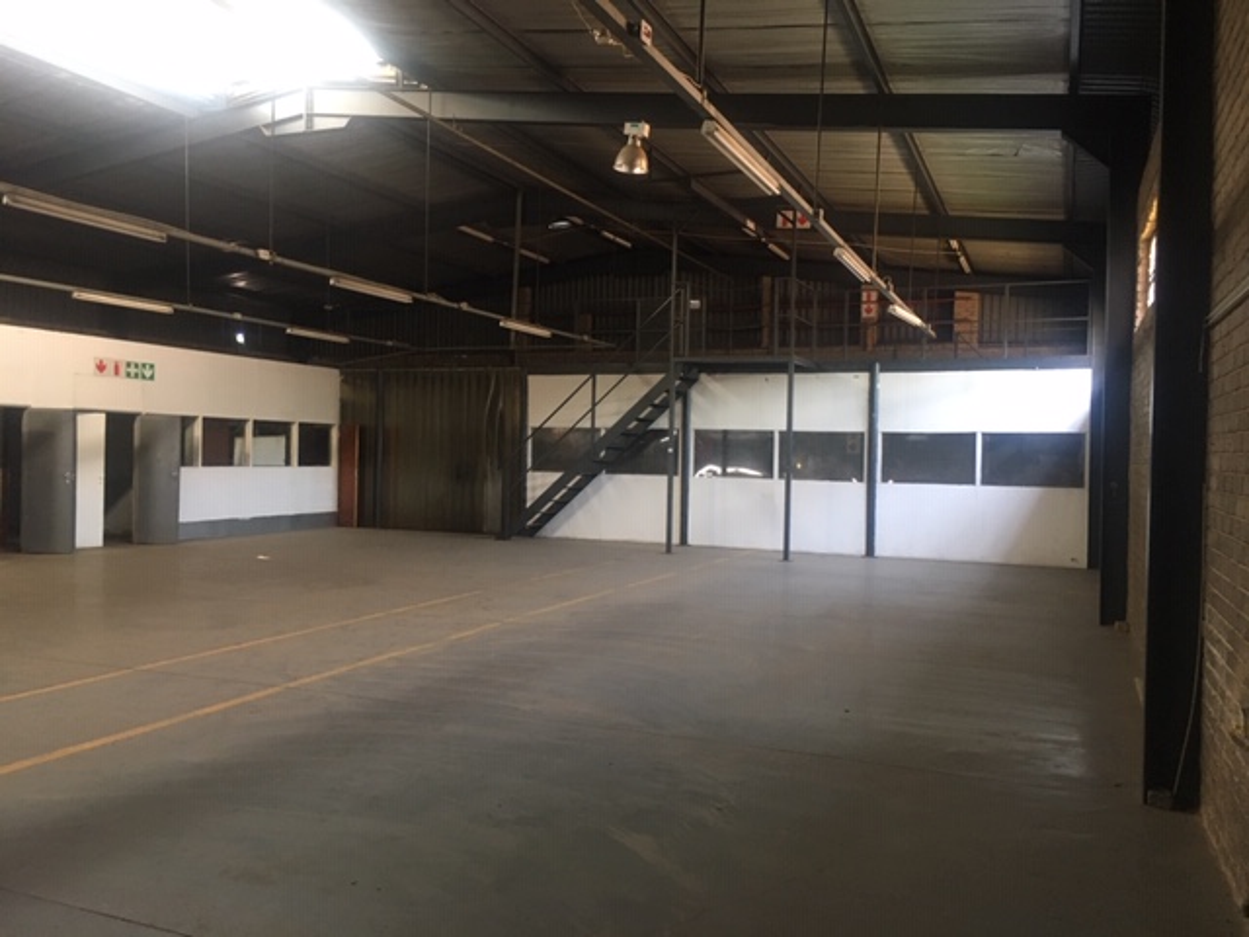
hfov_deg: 61.7
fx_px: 1046
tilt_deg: -1.9
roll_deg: -0.6
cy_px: 468
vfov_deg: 48.2
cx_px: 624
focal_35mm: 29
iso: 160
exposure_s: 1/33
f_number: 2.2
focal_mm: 4.15
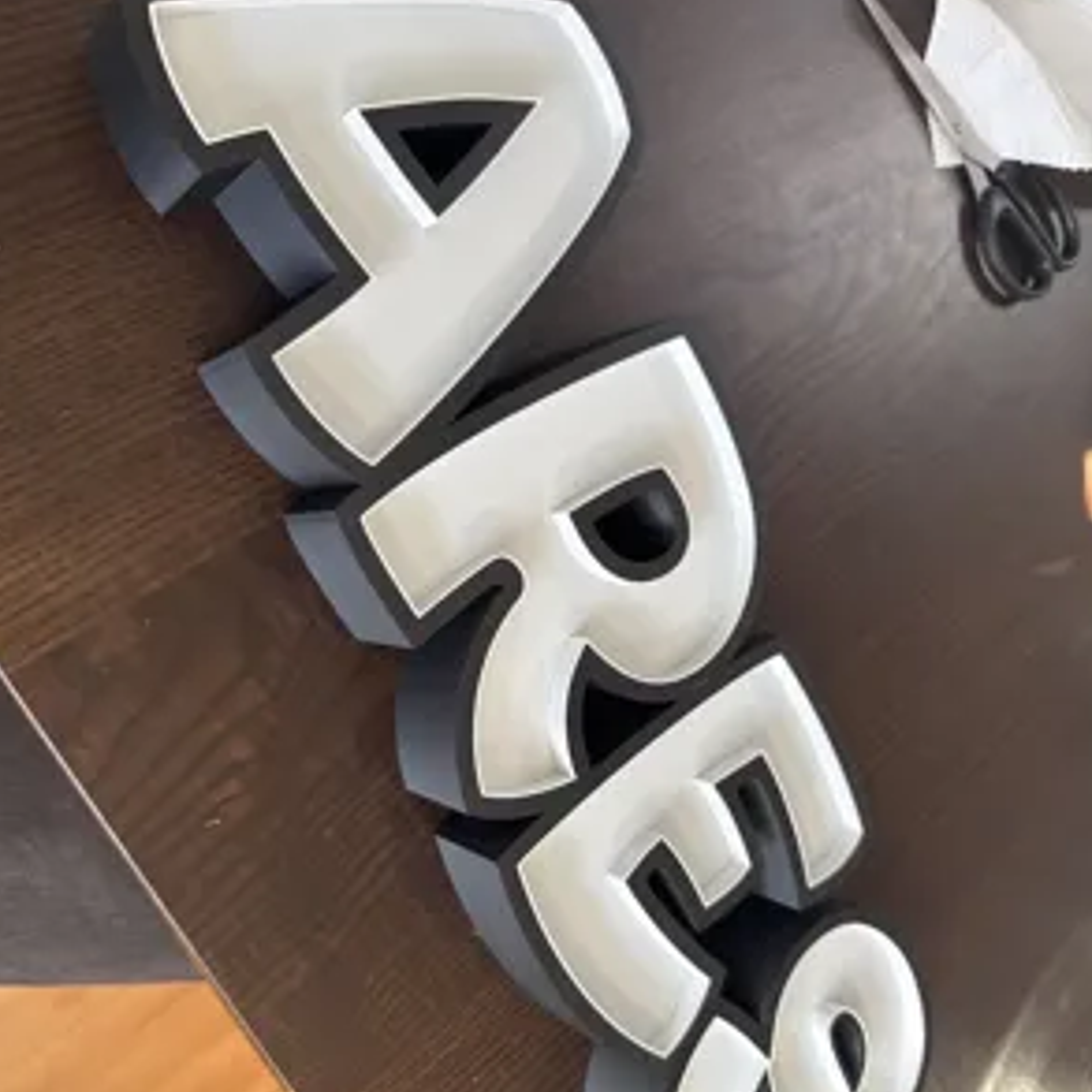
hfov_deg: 55.6
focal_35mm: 29
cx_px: 537
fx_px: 1035
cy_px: 600
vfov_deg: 55.5
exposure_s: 1/110
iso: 200
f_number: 1.78
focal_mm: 6.76
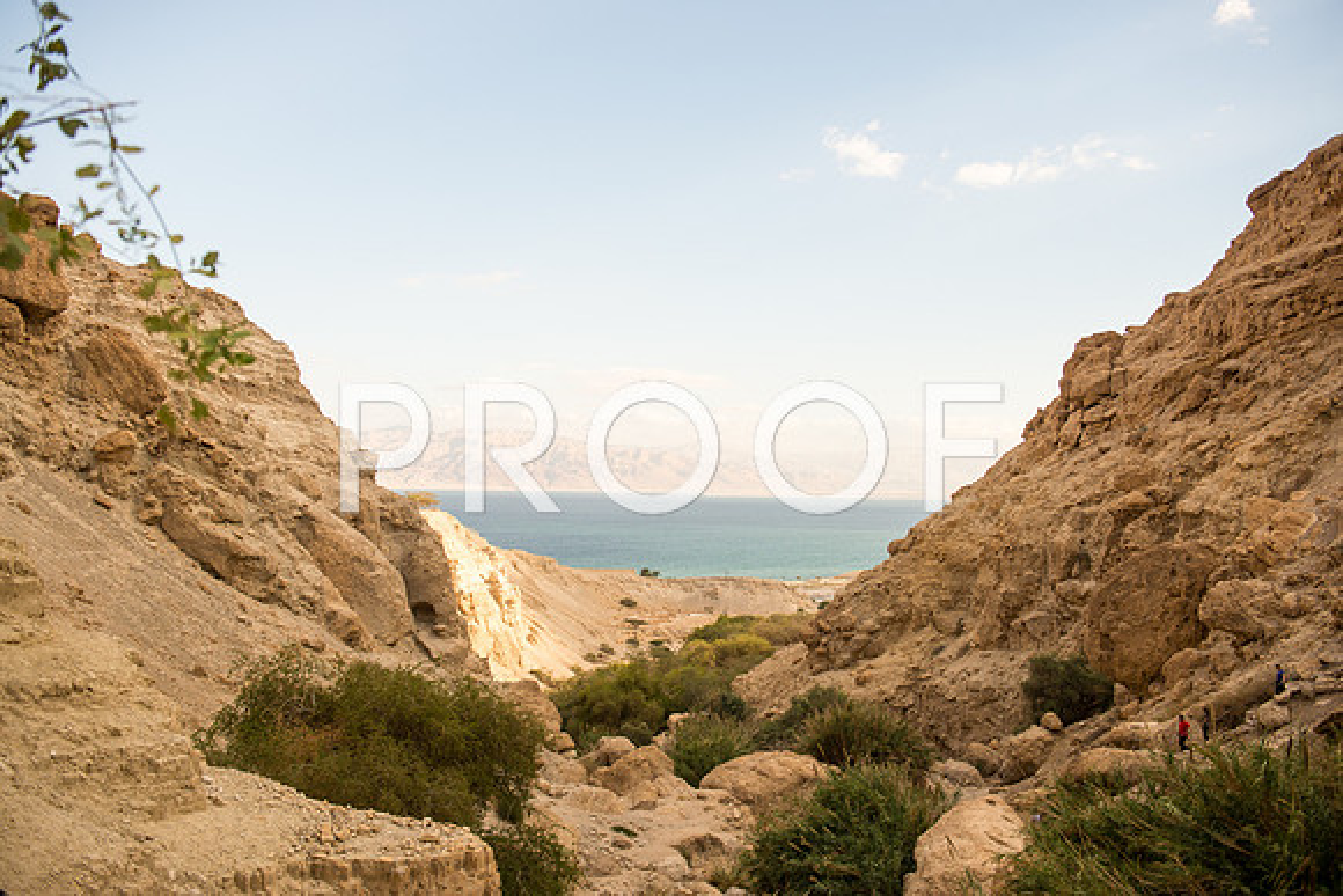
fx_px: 1194
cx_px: 672
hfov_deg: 58.7
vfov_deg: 41.1
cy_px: 448
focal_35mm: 32
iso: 200
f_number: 2.8
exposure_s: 1/1600
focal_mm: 32
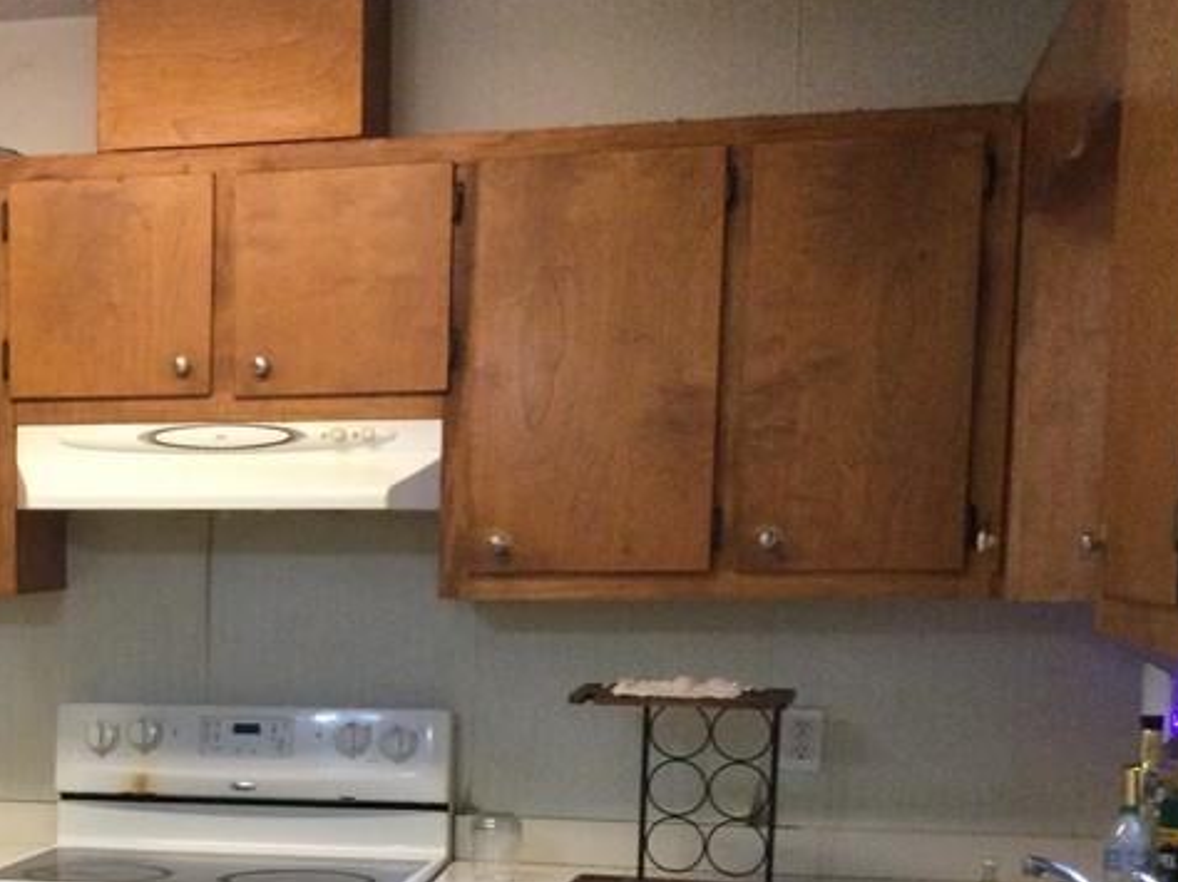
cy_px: 862
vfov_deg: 21.2
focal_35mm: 67
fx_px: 2279
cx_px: 57
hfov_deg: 27.6
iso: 160
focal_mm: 3.3
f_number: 2.4
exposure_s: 1/30
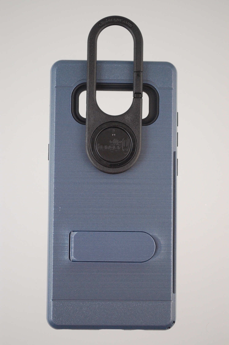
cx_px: 114
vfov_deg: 24.7
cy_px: 172
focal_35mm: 82
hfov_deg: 16.5
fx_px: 790
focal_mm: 55
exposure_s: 1/20
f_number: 5.6
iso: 800
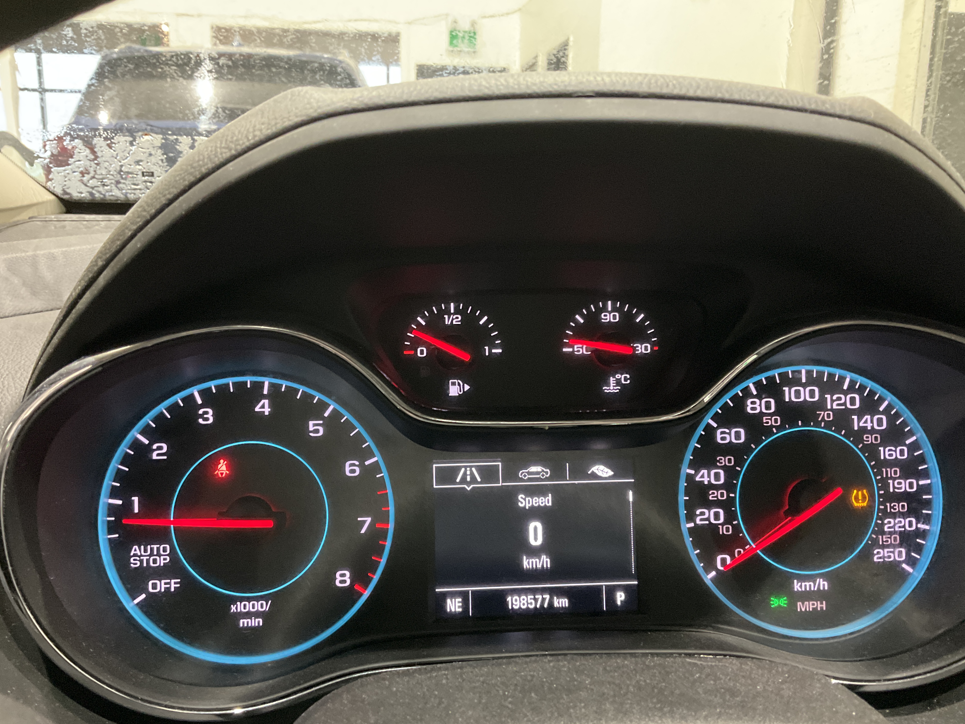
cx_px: 489
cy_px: 382
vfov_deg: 45.4
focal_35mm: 31
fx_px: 864
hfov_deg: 58.3
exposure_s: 1/30
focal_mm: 3
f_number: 1.8
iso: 400
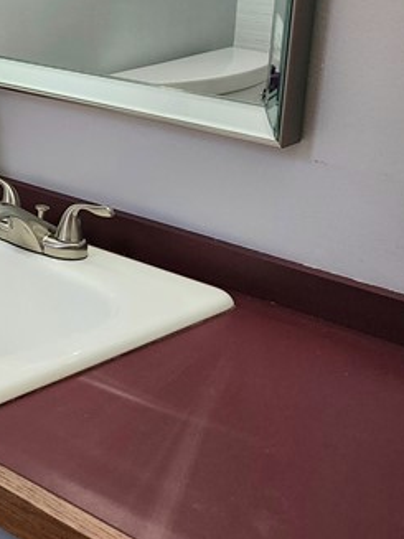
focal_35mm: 72
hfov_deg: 18.1
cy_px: 143
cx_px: -206
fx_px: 1121
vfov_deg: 26.7
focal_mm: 6.4
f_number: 1.8
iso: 125
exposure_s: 1/120
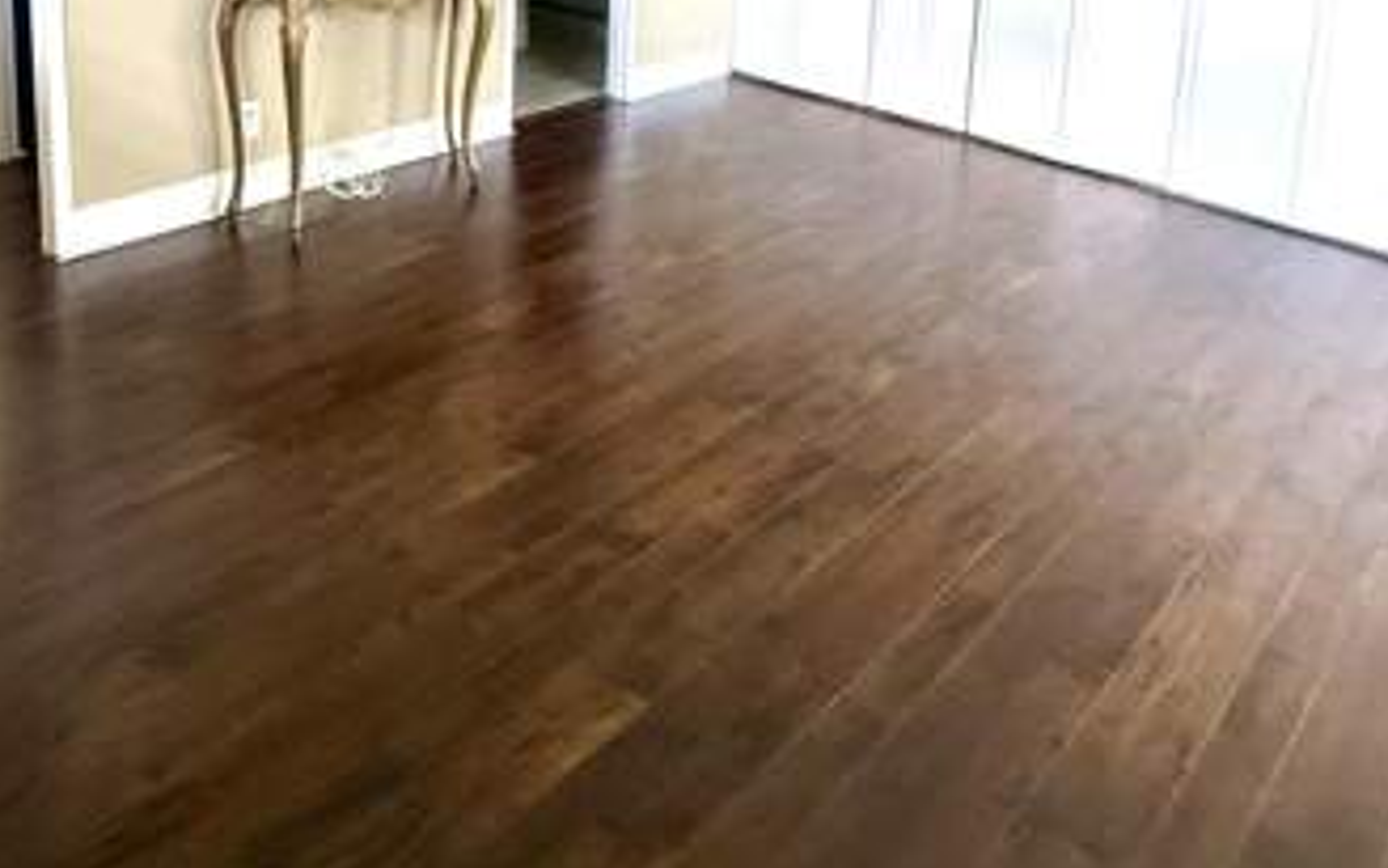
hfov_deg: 63.0
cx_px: 461
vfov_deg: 36.8
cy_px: -72
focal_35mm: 29
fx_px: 1097
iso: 320
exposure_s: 1/82
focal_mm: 2.22
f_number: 2.2
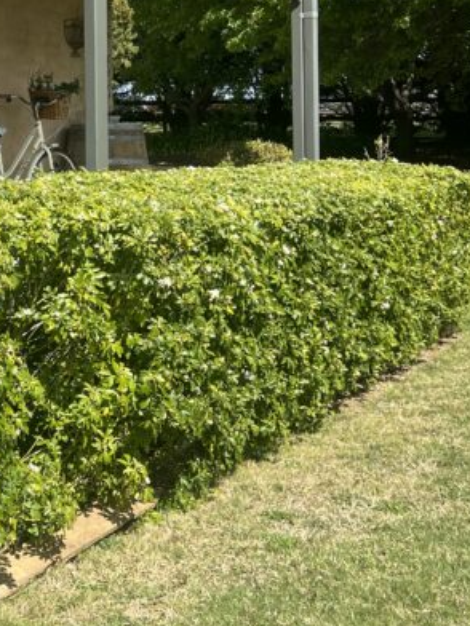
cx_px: -99
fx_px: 1231
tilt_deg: +1.0
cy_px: 110
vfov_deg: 27.9
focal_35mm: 68
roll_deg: -0.5
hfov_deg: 20.2
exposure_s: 1/2915
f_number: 1.5
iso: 50
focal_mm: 5.7
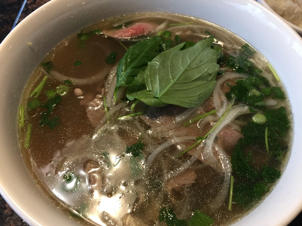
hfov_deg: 61.7
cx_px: 151
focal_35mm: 29
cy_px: 113
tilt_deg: -57.9
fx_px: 253
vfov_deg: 48.2
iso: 50
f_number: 2.2
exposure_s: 1/15
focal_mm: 4.15
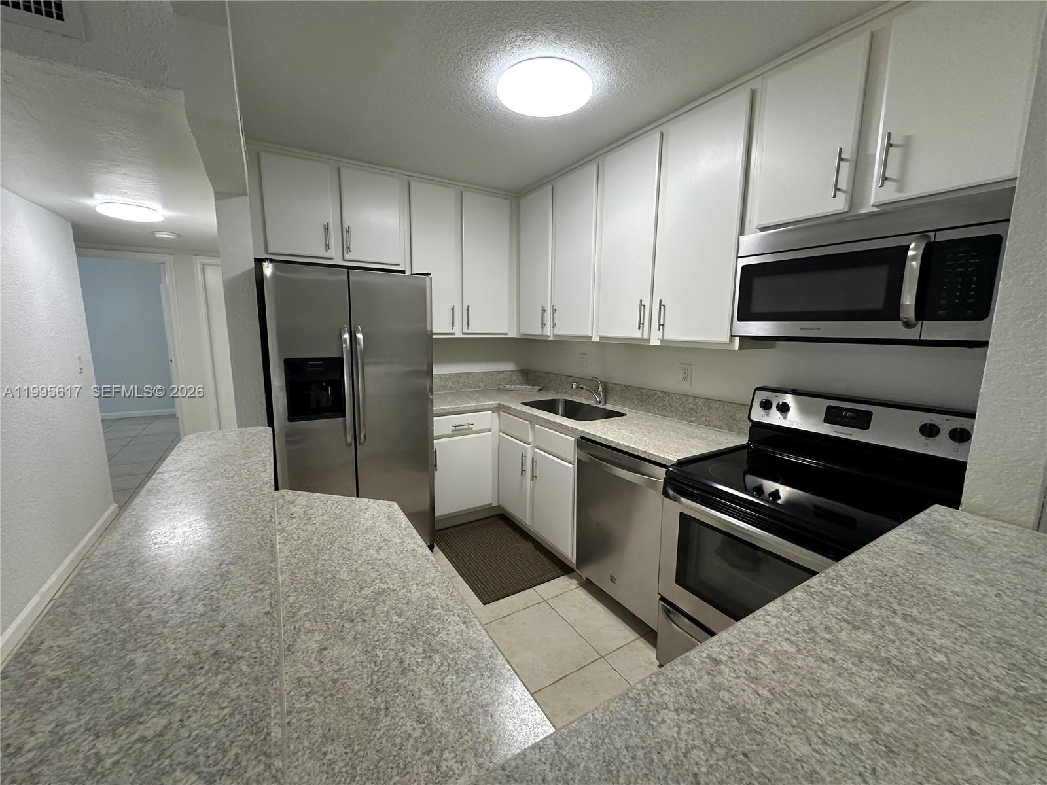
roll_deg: -0.8
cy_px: 392
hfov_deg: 102.1
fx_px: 423
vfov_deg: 85.7
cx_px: 524
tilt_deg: -9.7
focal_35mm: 14
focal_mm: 2.22
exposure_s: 1/120
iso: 320
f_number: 2.2
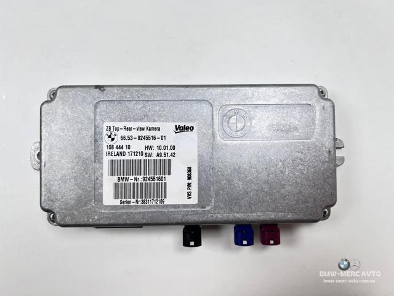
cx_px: 197
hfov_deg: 67.3
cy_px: 148
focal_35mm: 26
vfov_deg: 53.1
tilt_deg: -88.2
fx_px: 296
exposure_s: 1/151
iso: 32
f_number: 1.5
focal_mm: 5.7
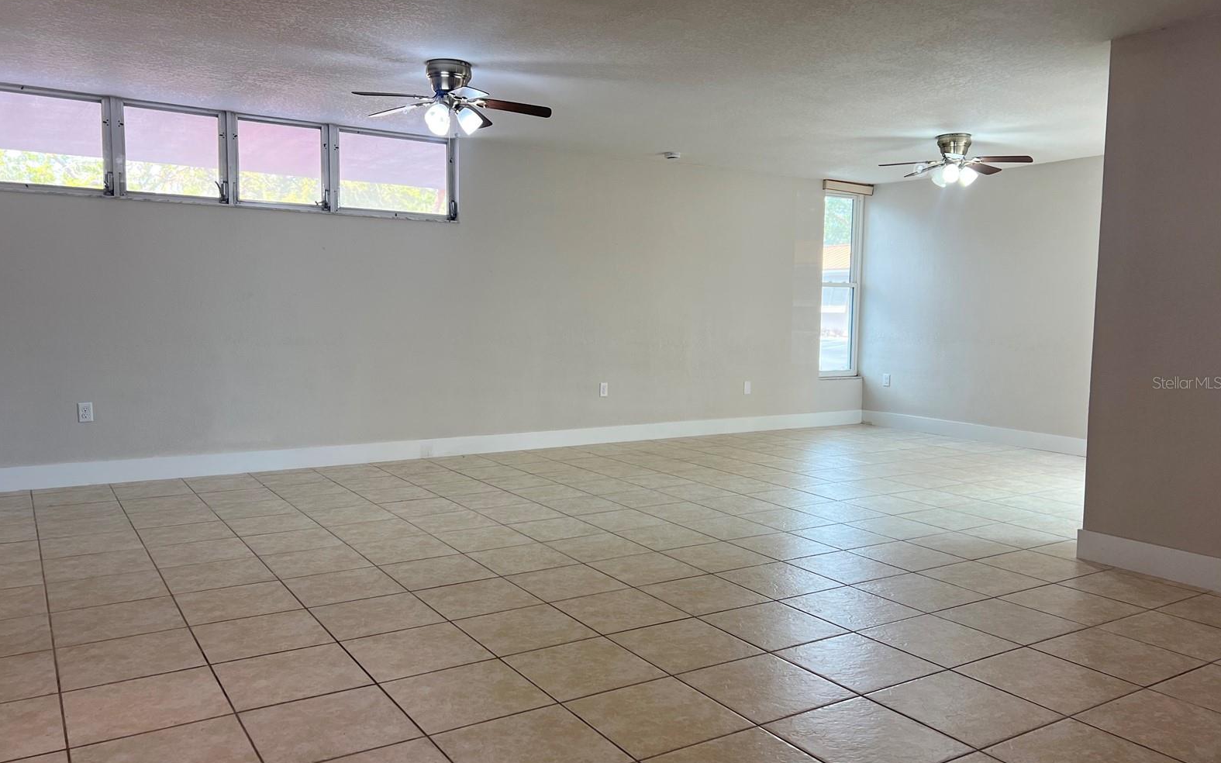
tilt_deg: -5.7
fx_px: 932
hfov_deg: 66.5
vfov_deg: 44.5
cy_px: 382
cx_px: 605
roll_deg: -1.2
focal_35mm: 28
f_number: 1.5
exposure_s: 1/120
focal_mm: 5.7
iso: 80
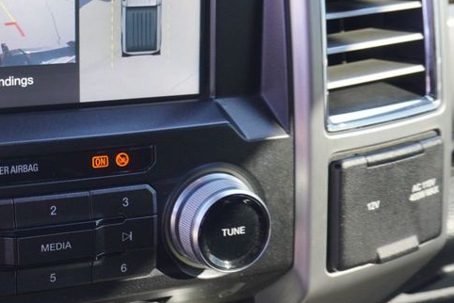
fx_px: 644
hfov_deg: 34.5
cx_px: -24
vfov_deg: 25.9
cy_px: 46
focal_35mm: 51
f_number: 4
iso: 200
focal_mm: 16
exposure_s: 1/60
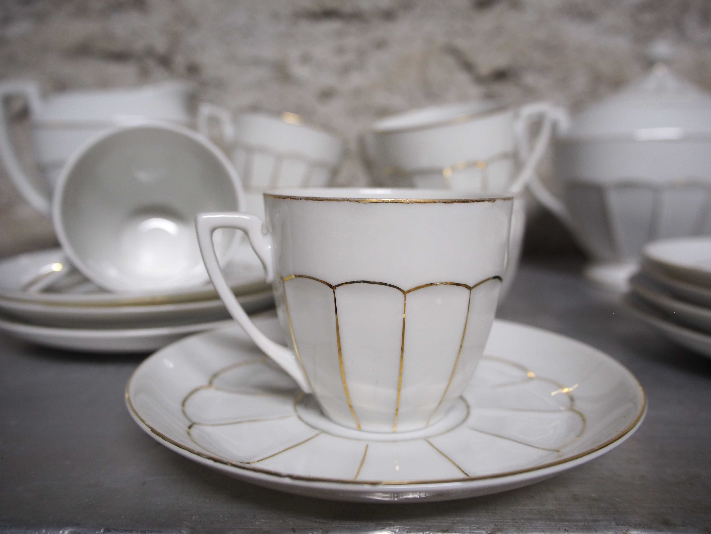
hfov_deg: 63.4
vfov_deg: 49.7
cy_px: 267
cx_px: 356
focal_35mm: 28
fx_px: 575
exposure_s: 1/60
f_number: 3.5
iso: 800
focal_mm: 14
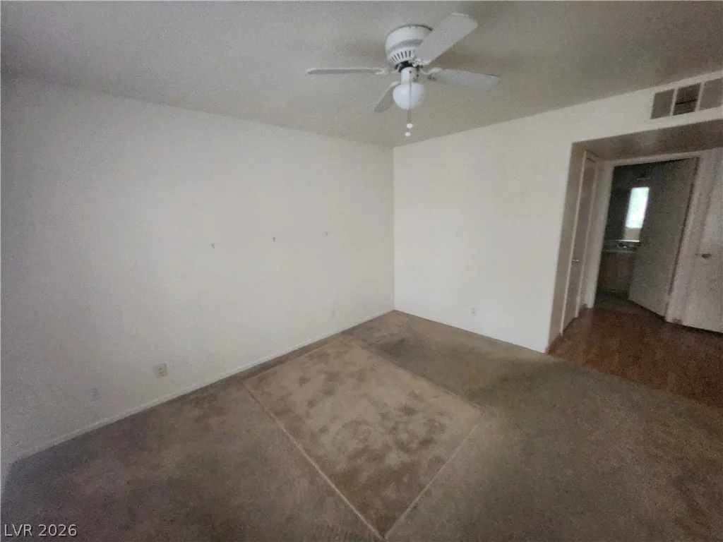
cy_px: 271
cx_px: 362
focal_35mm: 13
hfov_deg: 106.2
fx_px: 272
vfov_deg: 89.9
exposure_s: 1/60
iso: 400
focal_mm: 1.74
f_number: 2.2
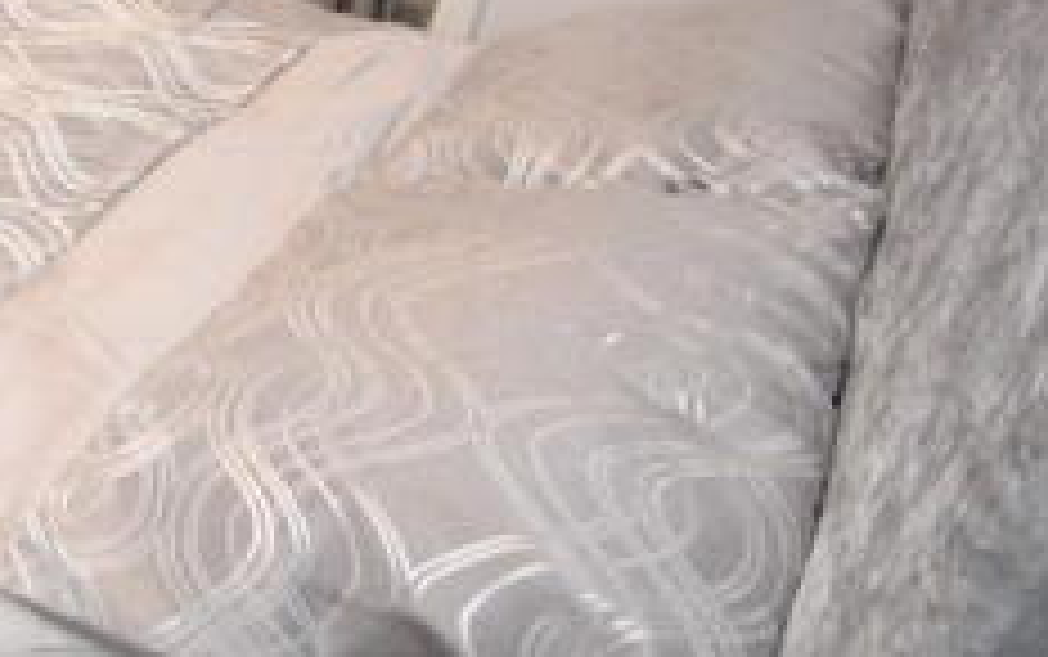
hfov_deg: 31.6
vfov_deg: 28.0
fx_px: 1229
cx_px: -403
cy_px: -11
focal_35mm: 43
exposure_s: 1/60
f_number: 3.5
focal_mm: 10
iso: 1600
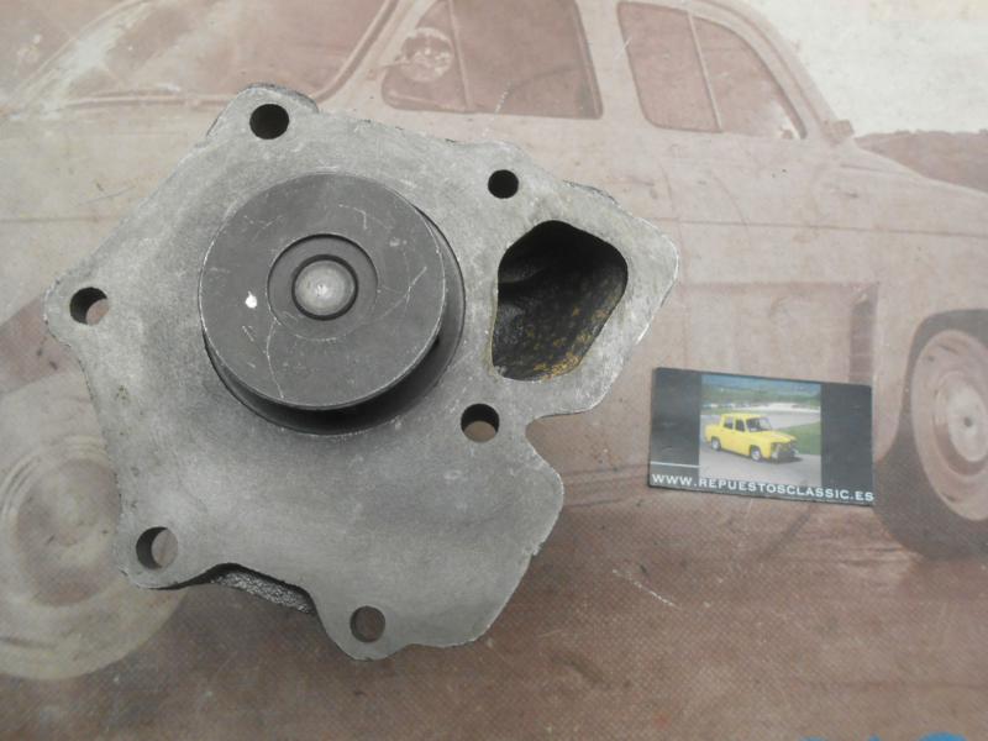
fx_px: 742
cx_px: 494
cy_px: 370
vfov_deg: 53.1
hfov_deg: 67.3
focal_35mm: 26
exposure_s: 1/30
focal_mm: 4.6
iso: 250
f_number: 3.5
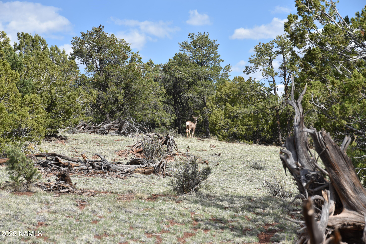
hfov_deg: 19.1
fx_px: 1088
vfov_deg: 12.8
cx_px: 182
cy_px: 121
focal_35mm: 107
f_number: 9
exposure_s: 1/320
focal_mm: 105
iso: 200
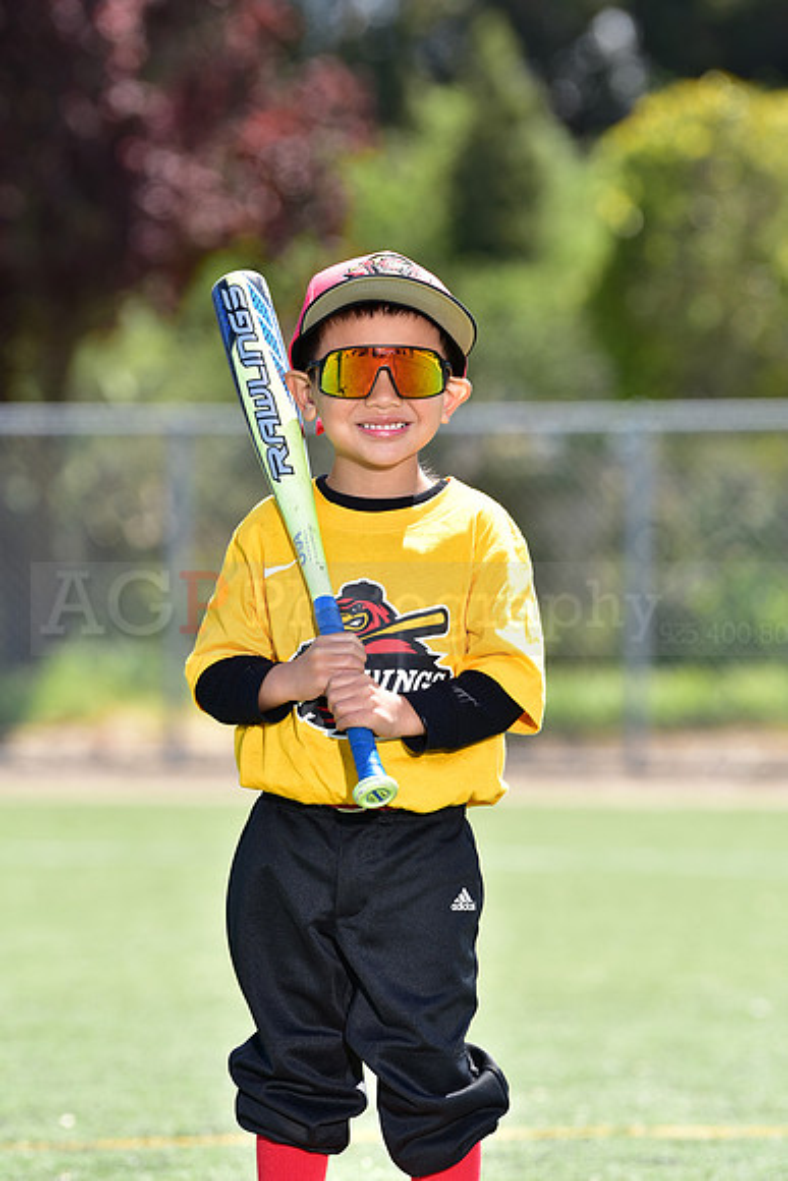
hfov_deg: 6.9
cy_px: 590
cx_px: 394
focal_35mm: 200
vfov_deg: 10.3
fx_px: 6562
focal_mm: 200
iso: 80
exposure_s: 1/200
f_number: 5
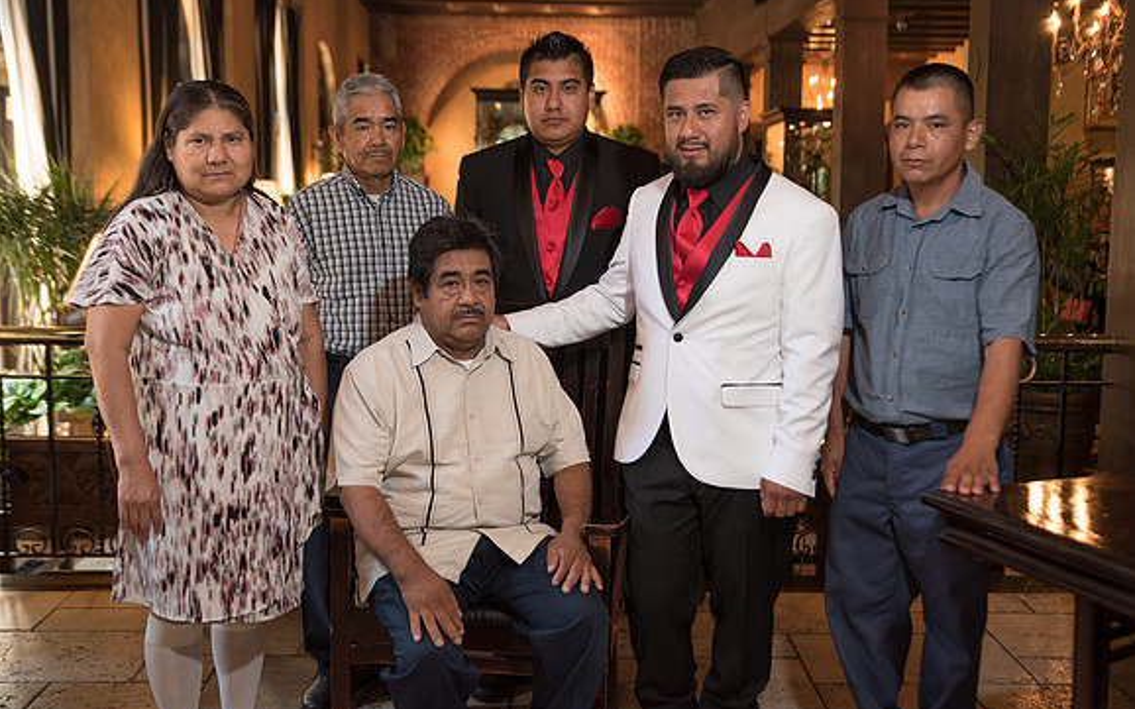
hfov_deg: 46.2
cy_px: 333
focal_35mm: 43
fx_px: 1330
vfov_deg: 29.8
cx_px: 568
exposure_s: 1/160
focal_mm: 42
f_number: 3.5
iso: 1250
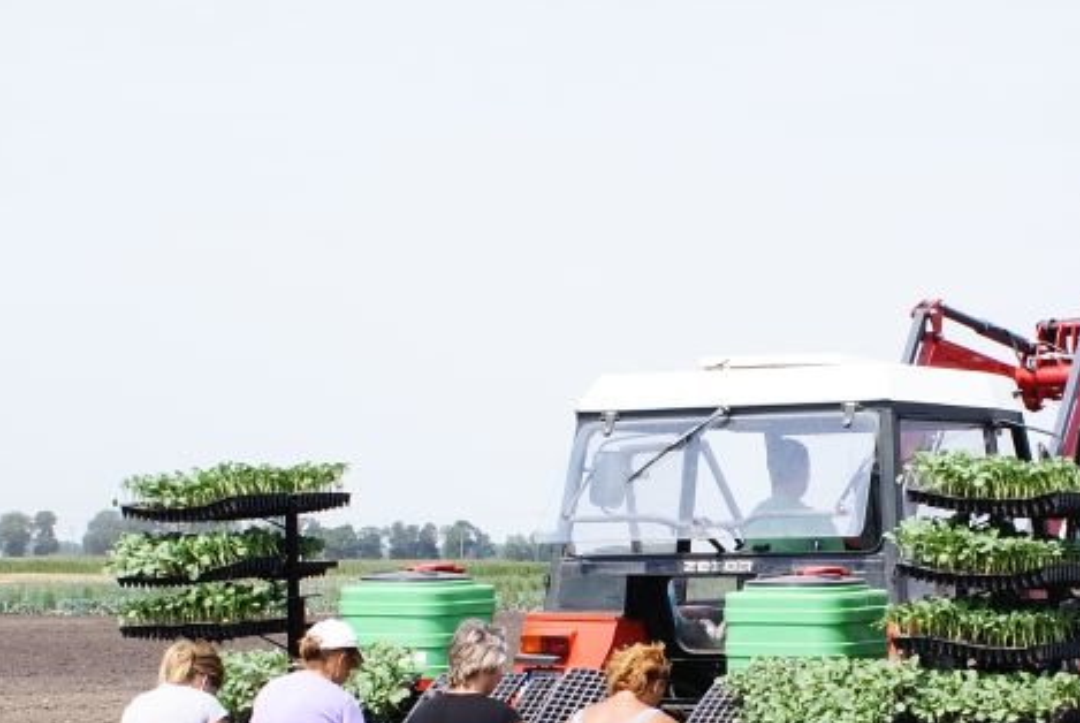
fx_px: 2884
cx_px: 758
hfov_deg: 21.1
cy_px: 577
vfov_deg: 14.2
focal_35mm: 96
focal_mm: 30
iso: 100
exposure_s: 1/100
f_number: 11
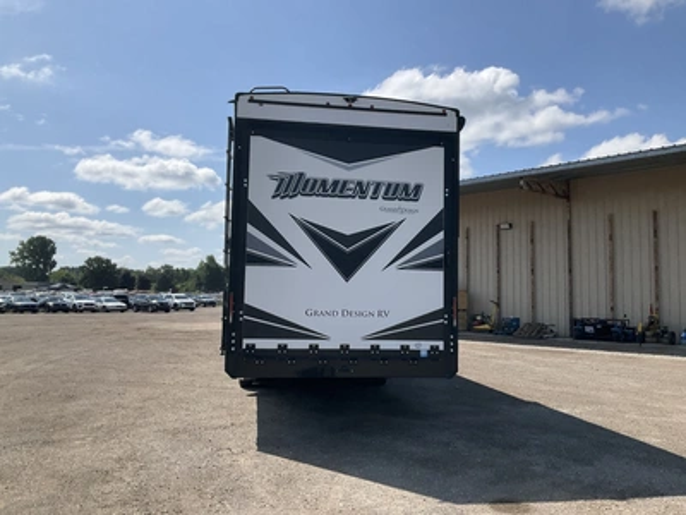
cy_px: 258
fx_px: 575
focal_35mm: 29
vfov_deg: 48.2
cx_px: 343
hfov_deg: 61.7
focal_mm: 3
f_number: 1.8
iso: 25
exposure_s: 1/2667
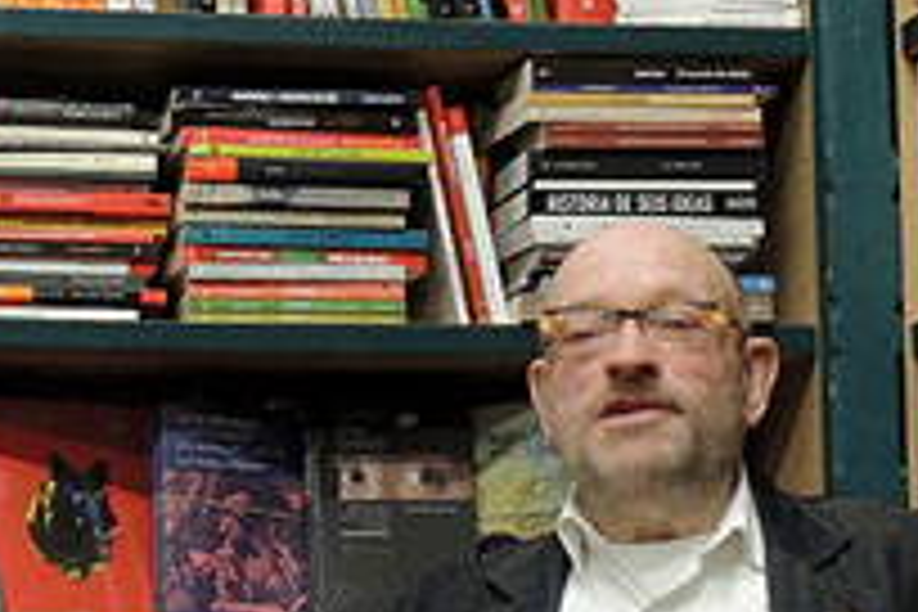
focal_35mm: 105
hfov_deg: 19.3
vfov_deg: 13.0
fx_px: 2677
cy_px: 104
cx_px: 238
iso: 400
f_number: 3.4
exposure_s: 1/13
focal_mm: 7.6
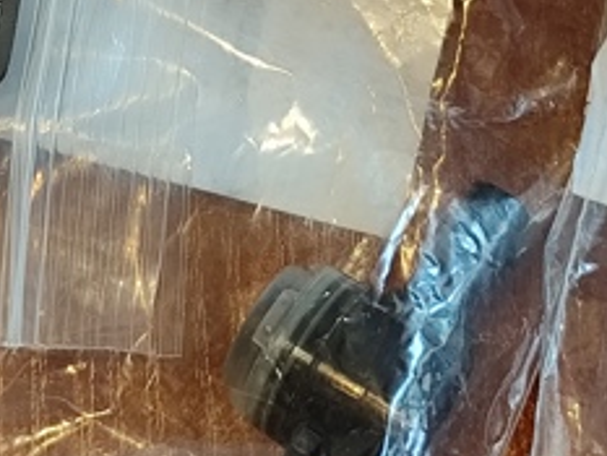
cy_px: -12
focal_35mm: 107
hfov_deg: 18.4
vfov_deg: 13.6
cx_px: 247
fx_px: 1877
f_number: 1.65
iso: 640
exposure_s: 1/100
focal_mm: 6.19
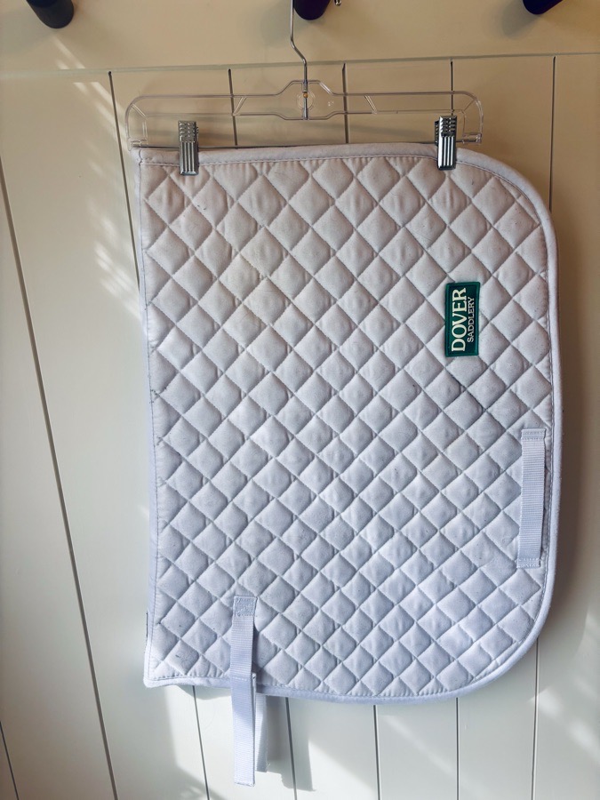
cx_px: 300
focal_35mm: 26
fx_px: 601
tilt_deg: -15.2
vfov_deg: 67.3
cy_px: 400
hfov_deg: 53.1
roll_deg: +4.0
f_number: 1.6
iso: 50
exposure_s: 1/278
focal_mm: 5.96
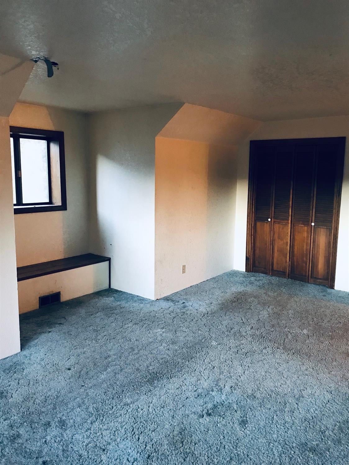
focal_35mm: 28
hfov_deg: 49.8
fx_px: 376
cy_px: 232
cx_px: 174
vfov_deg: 63.4
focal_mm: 3.99
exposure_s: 1/15
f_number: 1.8
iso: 100
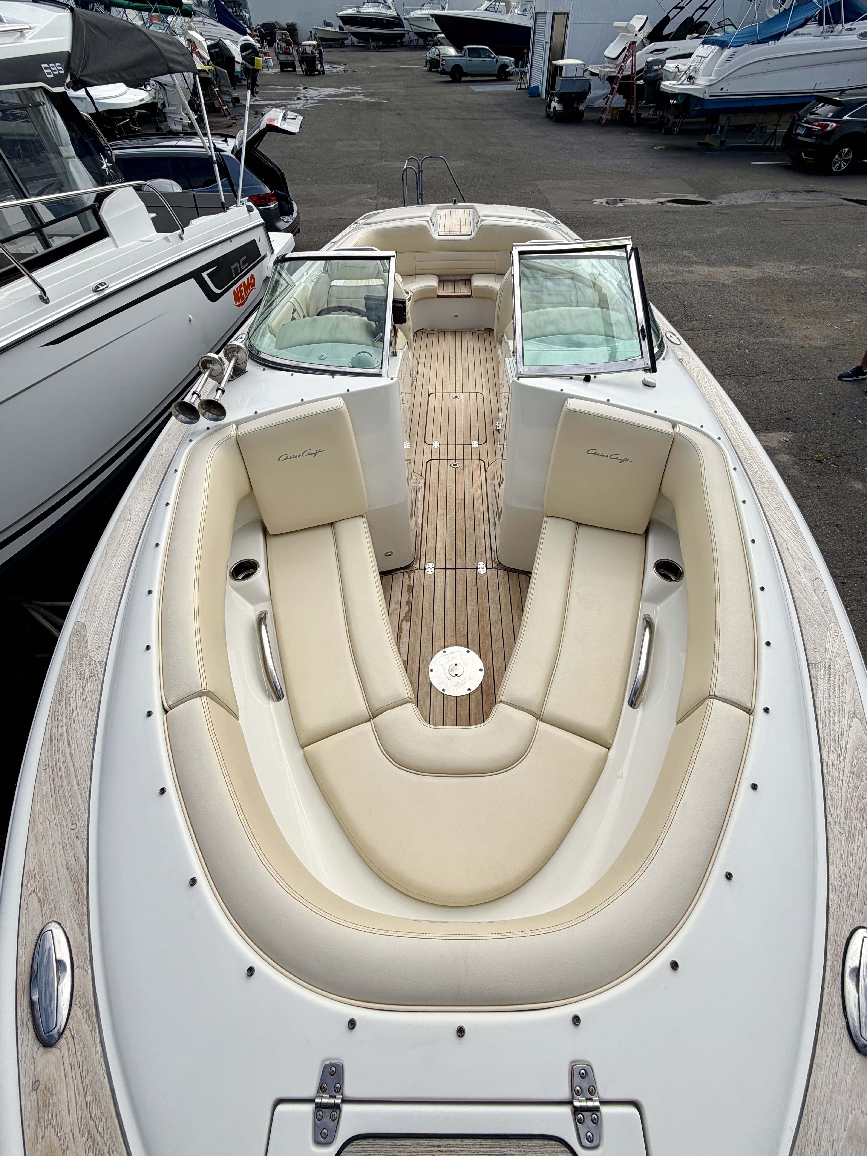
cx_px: 434
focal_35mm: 14
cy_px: 578
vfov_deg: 102.1
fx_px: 468
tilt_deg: -47.1
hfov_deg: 85.7
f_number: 2.2
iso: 20
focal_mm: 2.22
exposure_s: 1/1368
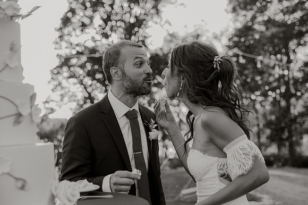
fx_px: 471
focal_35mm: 55
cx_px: 163
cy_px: 101
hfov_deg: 36.2
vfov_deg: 24.5
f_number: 2.8
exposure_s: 1/1600
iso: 640
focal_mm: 52
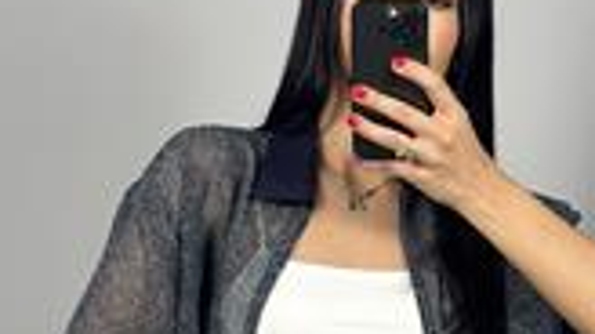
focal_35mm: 132
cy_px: 699
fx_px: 2081
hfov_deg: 16.3
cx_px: 345
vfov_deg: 8.6
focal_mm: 6.86
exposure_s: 1/100
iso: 80
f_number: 1.78
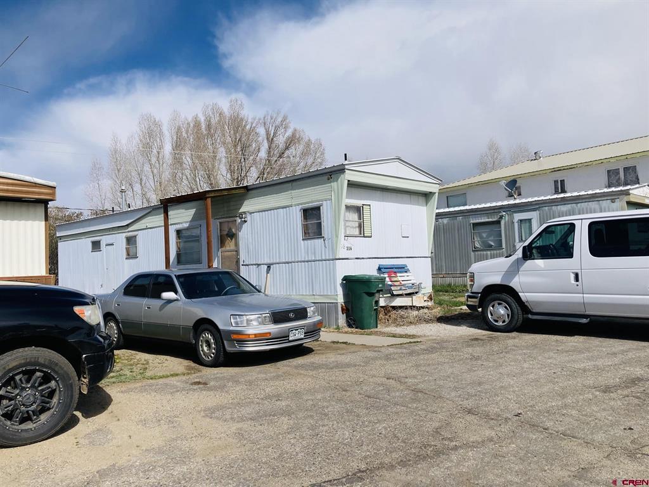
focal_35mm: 28
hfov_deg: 63.4
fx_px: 525
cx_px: 324
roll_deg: +1.6
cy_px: 244
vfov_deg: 49.7
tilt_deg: +2.6
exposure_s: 1/4367
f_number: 1.8
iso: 20
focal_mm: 3.99
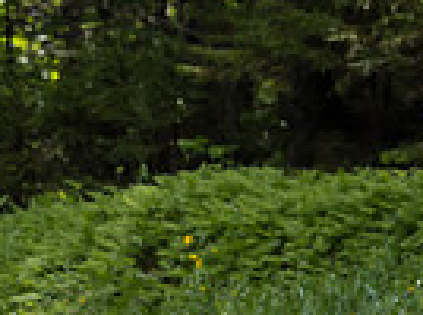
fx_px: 6611
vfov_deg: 2.7
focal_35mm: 542
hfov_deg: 3.6
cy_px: 216
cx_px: -483
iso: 640
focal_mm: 130
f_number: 5.6
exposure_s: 1/2500
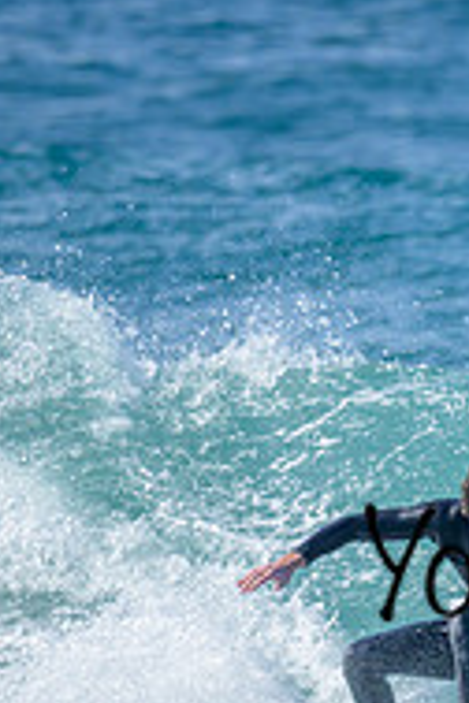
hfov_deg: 0.6
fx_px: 48049
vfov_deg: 0.8
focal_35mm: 2459
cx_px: 748
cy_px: 530
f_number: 6.3
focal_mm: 800
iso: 500
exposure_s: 1/2500
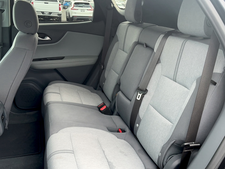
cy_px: 84
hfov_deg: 60.0
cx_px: 112
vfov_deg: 46.8
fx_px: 195
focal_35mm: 30
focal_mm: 3
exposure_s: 1/60
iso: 20
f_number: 1.8
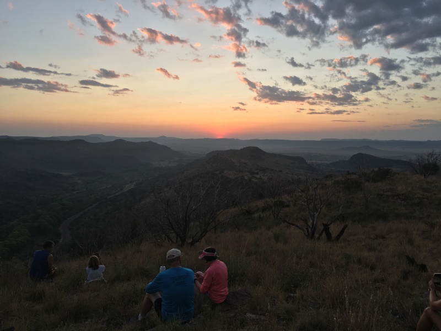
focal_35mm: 29
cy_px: 166
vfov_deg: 48.2
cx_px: 220
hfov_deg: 61.7
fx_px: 369
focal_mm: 4.15
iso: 25
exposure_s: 1/191
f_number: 2.2
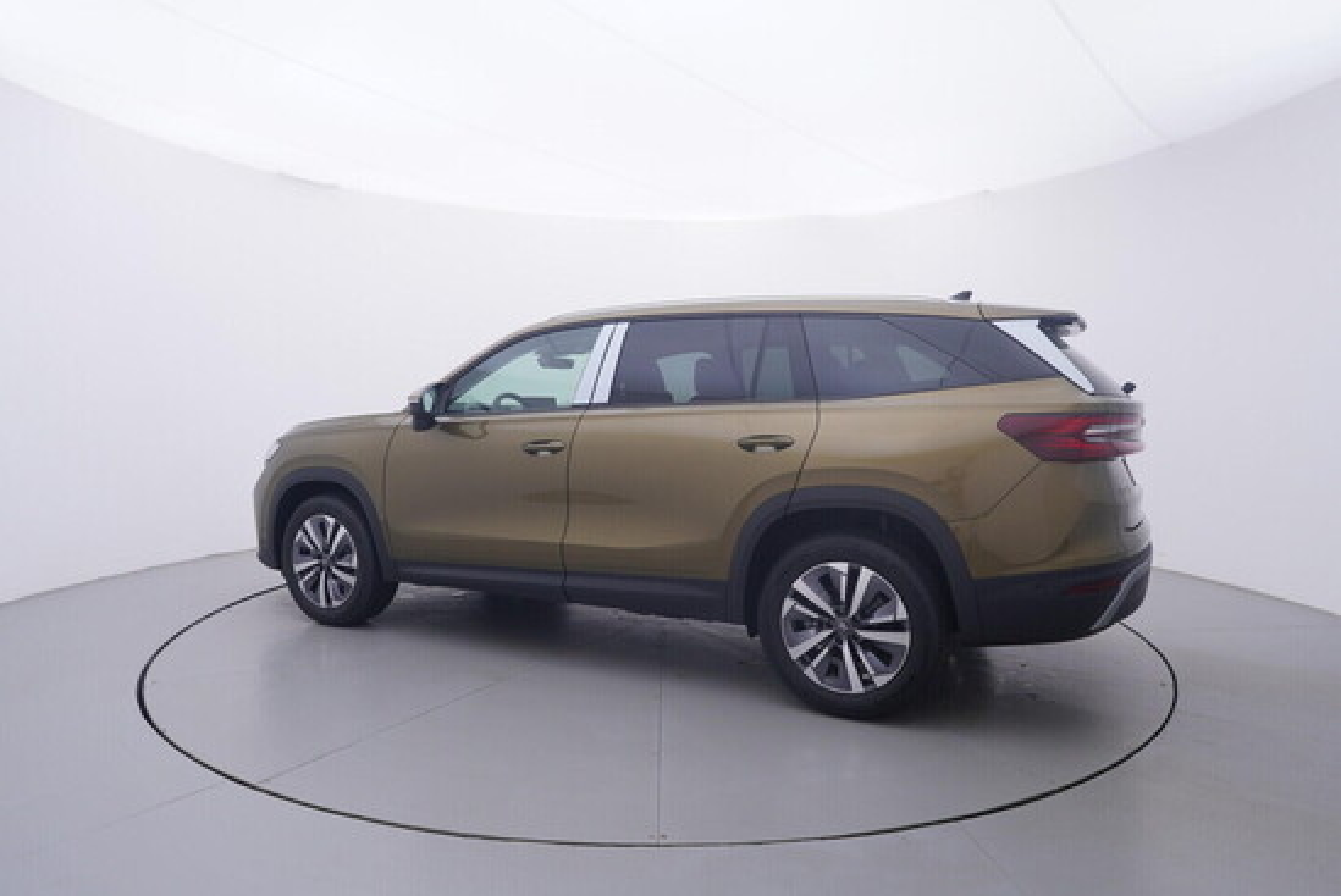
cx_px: 670
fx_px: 839
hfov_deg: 77.3
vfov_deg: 56.2
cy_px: 448
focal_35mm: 22
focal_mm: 15
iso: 200
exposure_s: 1/80
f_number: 5
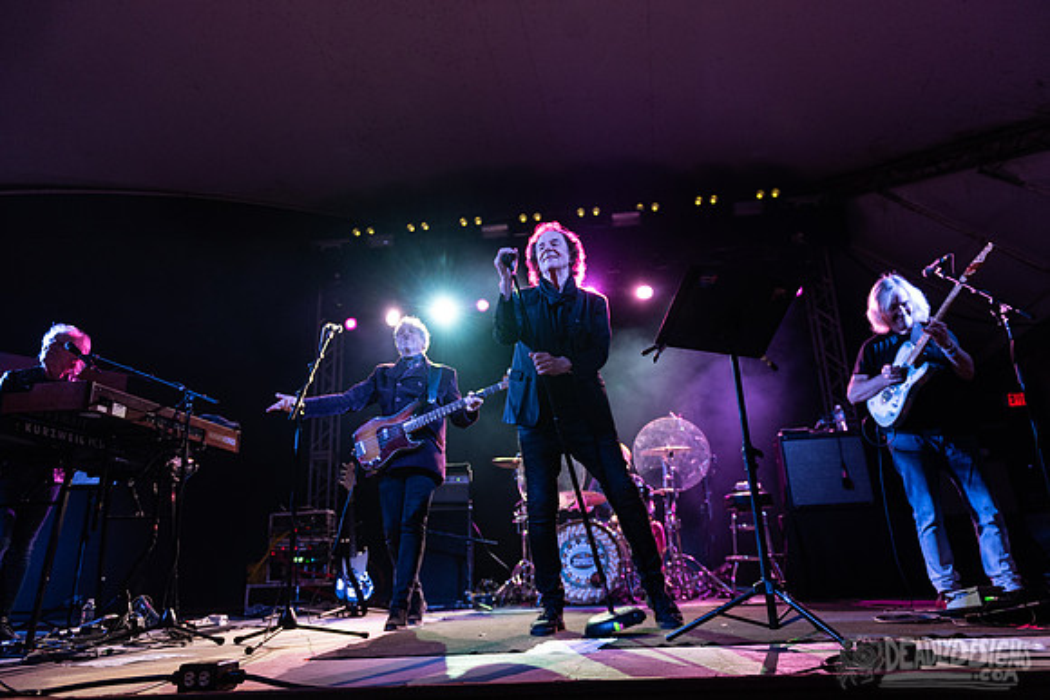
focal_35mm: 24
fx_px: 700
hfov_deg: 73.7
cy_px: 350
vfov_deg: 53.2
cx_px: 525
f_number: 3.2
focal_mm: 24
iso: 1600
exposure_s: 1/400
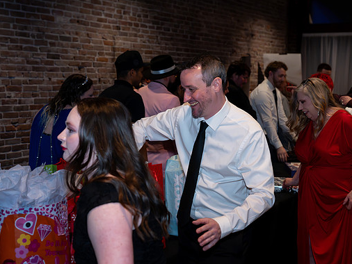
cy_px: 130
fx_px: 549
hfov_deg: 35.5
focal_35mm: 54
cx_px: 200
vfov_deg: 27.1
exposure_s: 1/250
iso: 6400
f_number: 5
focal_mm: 49
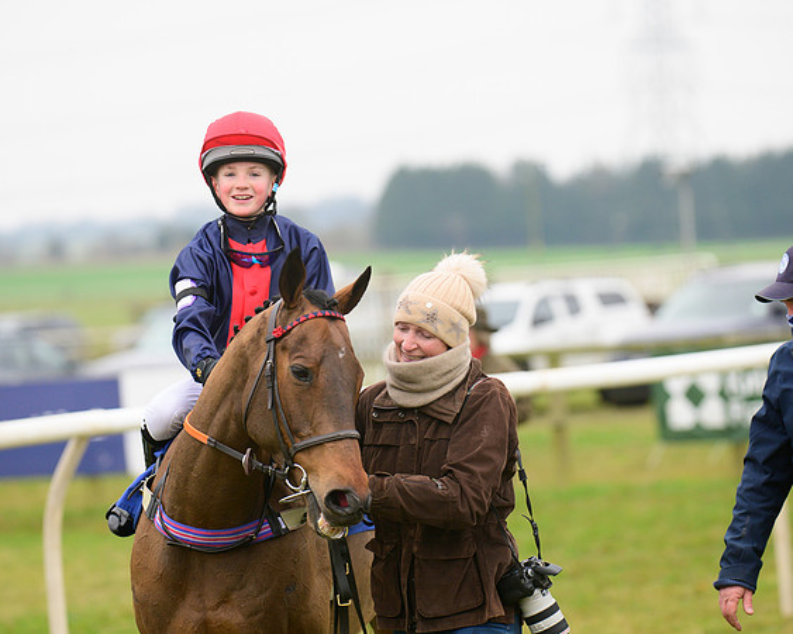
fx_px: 4762
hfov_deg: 9.5
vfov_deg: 7.6
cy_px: 317
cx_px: 396
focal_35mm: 203
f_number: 5
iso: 1250
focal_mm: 180
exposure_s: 1/500
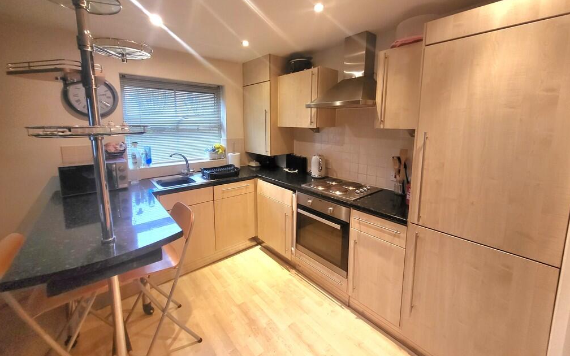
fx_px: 217
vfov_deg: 78.1
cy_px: 150
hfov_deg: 105.3
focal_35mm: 14
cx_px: 286
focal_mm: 1.74
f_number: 2.2
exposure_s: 1/50
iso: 320
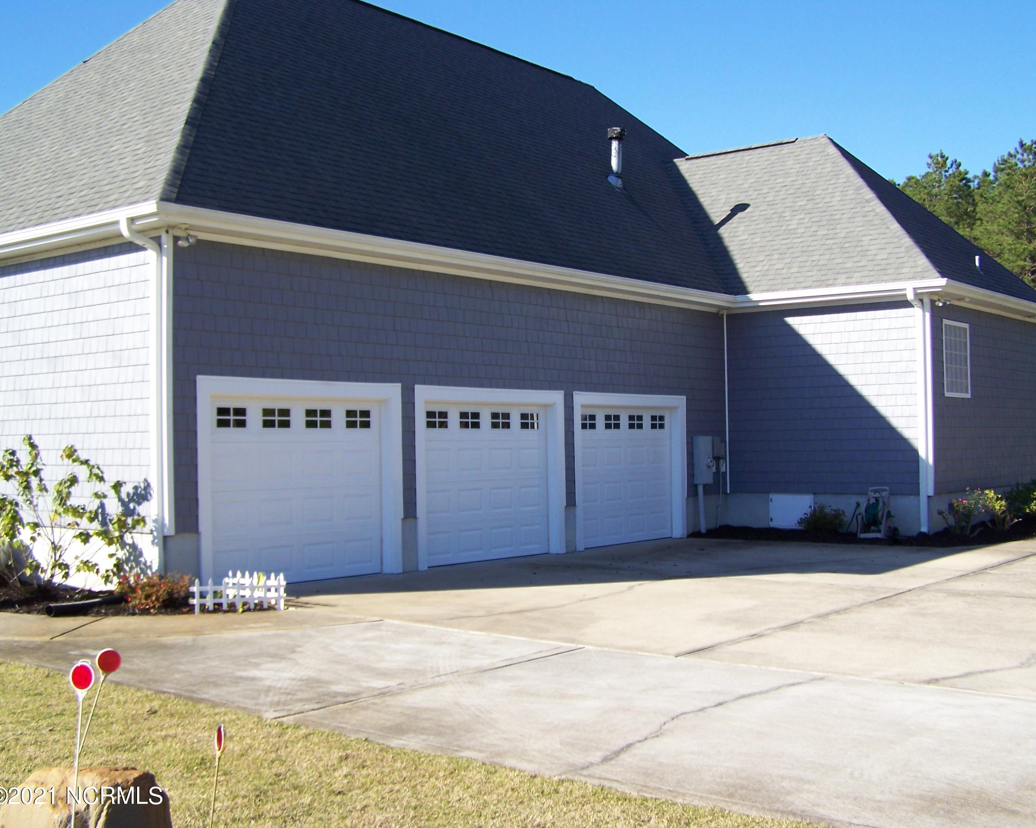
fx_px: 1226
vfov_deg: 37.3
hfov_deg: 45.8
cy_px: 414
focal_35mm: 40
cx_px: 547
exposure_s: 1/500
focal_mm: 6.3
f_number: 2.8
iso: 64
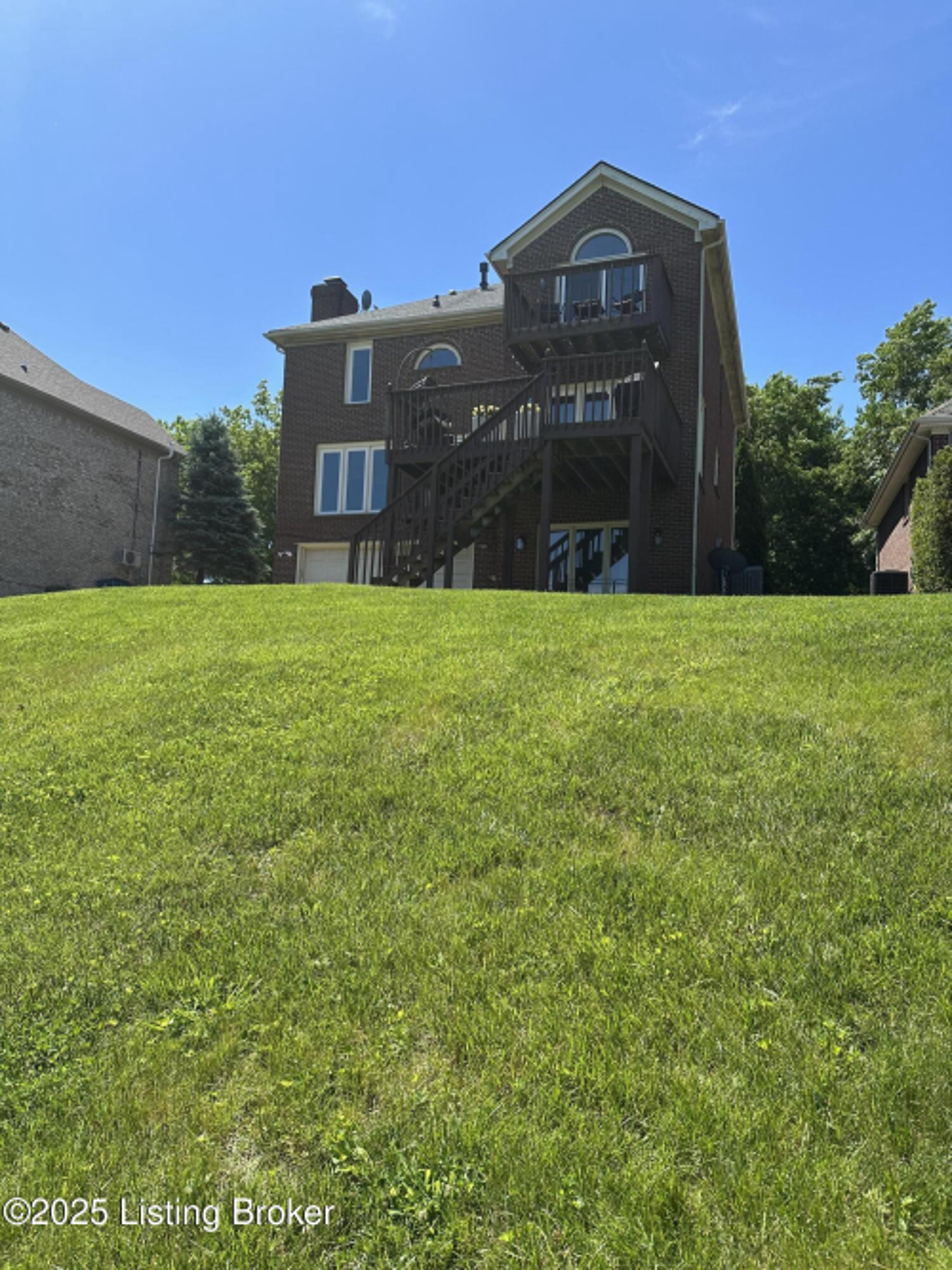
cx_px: 476
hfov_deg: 56.8
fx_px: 880
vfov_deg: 71.6
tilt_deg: +6.3
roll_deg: -2.2
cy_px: 635
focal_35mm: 24
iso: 80
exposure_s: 1/2967
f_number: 1.78
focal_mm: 6.86
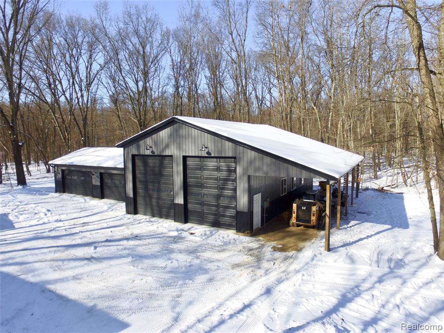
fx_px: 257
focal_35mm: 20
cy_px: 166
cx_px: 222
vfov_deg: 66.0
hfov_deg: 81.7
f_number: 2.8
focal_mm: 3.61
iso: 100
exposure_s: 1/1433
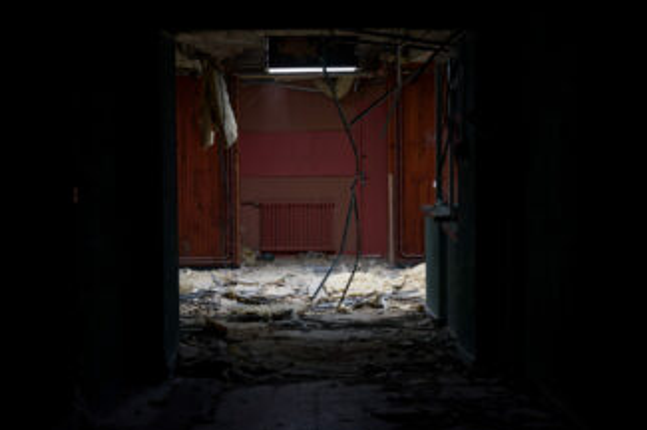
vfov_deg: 22.2
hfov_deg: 32.9
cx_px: 324
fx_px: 1095
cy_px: 167
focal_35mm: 61
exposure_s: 1/60
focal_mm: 44
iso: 4000
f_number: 3.5
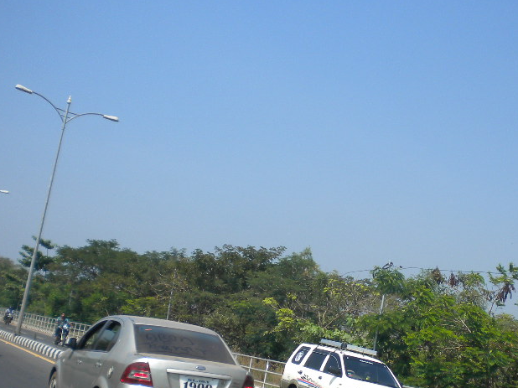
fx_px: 868
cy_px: 305
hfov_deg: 32.8
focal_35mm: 58
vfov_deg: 24.8
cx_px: 366
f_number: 4.6
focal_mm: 6.3
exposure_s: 1/593
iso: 80
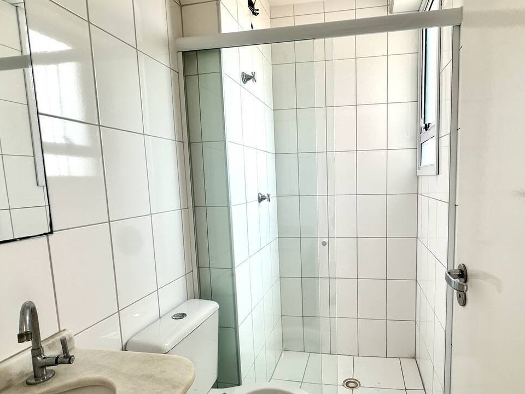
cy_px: 217
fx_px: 318
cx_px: 310
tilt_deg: -8.2
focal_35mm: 21
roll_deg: +2.0
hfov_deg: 78.3
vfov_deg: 63.3
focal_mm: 2.22
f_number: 2.2
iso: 50
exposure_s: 1/99
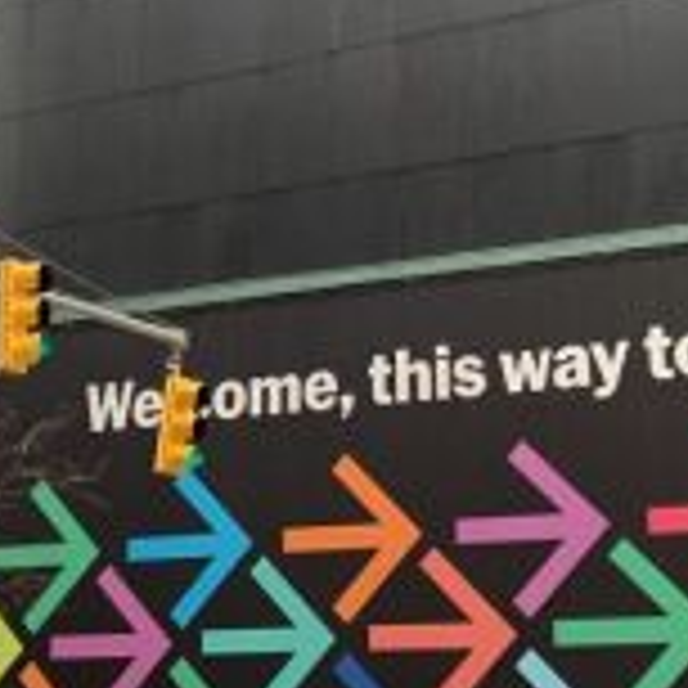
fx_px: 2024
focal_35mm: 90
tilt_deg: +22.0
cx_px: 94
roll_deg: -2.7
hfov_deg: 19.0
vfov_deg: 18.9
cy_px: 54
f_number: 1.8
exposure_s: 1/60
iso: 125
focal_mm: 4.25
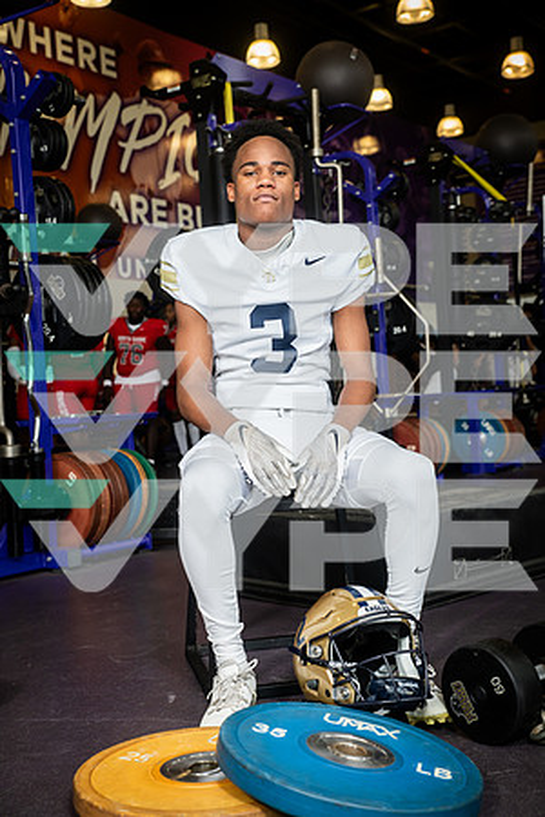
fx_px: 1090
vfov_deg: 41.1
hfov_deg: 28.1
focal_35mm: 48
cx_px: 272
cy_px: 408
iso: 500
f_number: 5.6
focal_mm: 48
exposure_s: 1/250
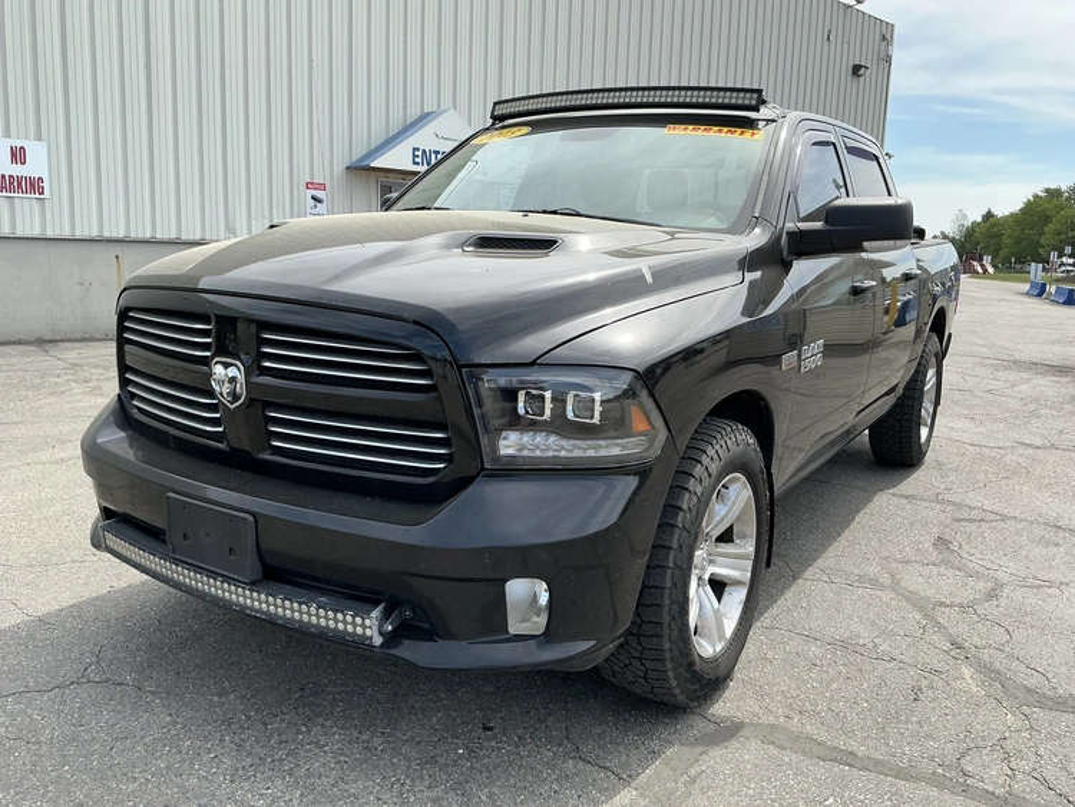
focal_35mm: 28
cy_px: 404
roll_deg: -1.6
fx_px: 870
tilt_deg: -6.1
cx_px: 538
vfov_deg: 49.8
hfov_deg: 63.4
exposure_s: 1/912
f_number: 1.8
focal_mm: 3
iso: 25
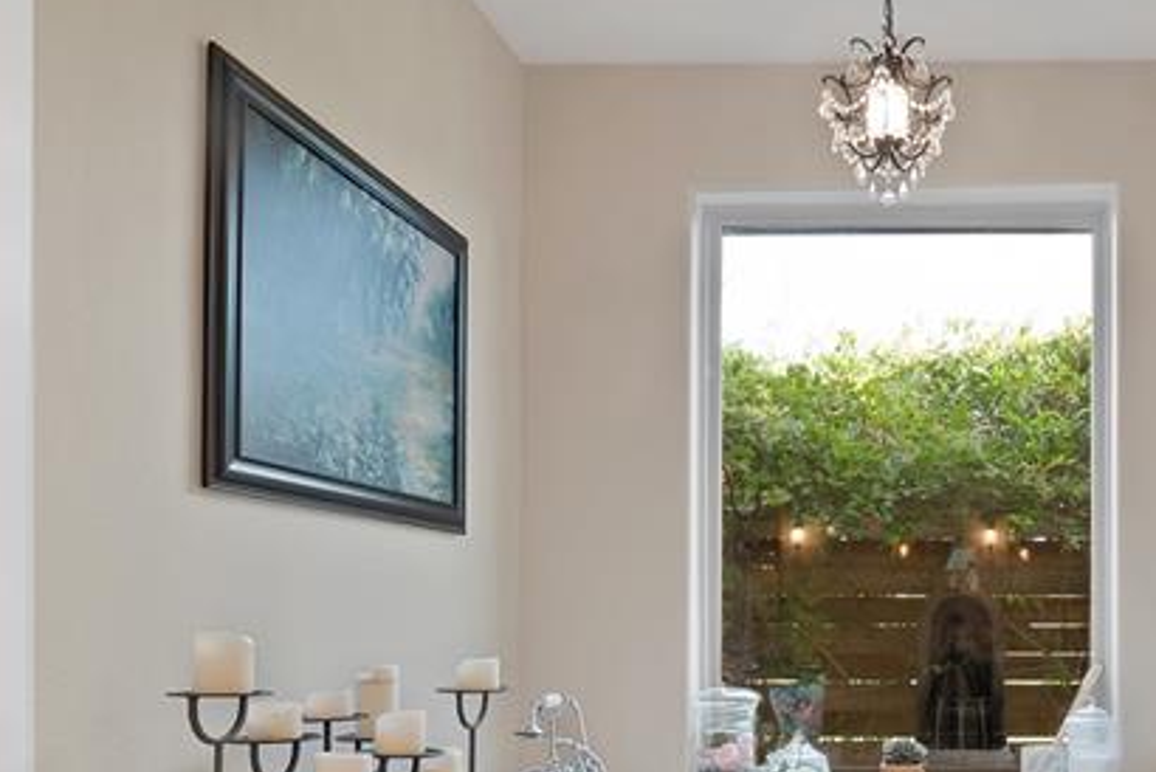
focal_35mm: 30
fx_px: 964
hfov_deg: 56.7
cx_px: 947
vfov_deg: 41.1
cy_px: 659
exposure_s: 1/5
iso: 640
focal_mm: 12
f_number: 9
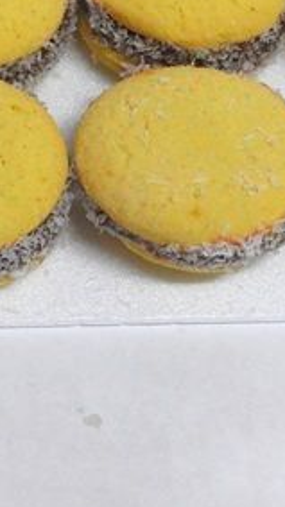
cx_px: 86
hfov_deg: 10.9
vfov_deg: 18.9
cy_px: 38
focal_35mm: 111
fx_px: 1493
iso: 400
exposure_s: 1/13
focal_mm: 7.2
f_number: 5.3
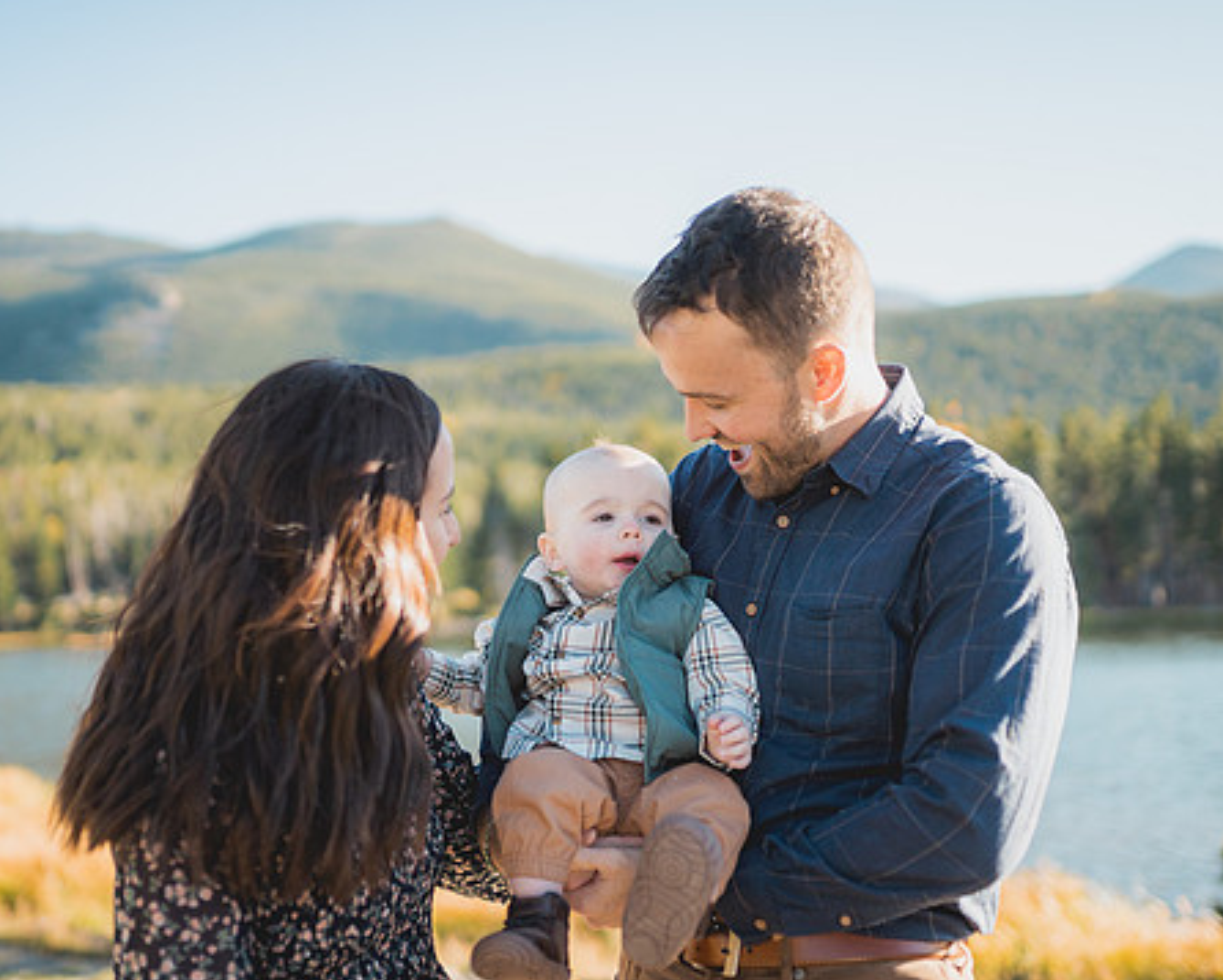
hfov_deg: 41.1
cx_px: 551
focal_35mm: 45
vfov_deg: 33.4
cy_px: 526
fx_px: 1629
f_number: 1.4
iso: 100
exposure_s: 1/2500
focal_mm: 35
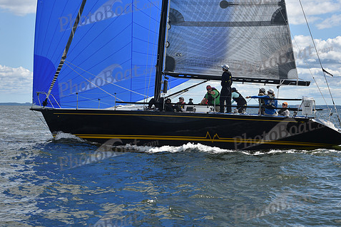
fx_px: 805
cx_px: 196
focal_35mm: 85
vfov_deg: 16.1
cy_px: 106
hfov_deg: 23.9
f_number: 10
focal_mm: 70
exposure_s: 1/800
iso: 250
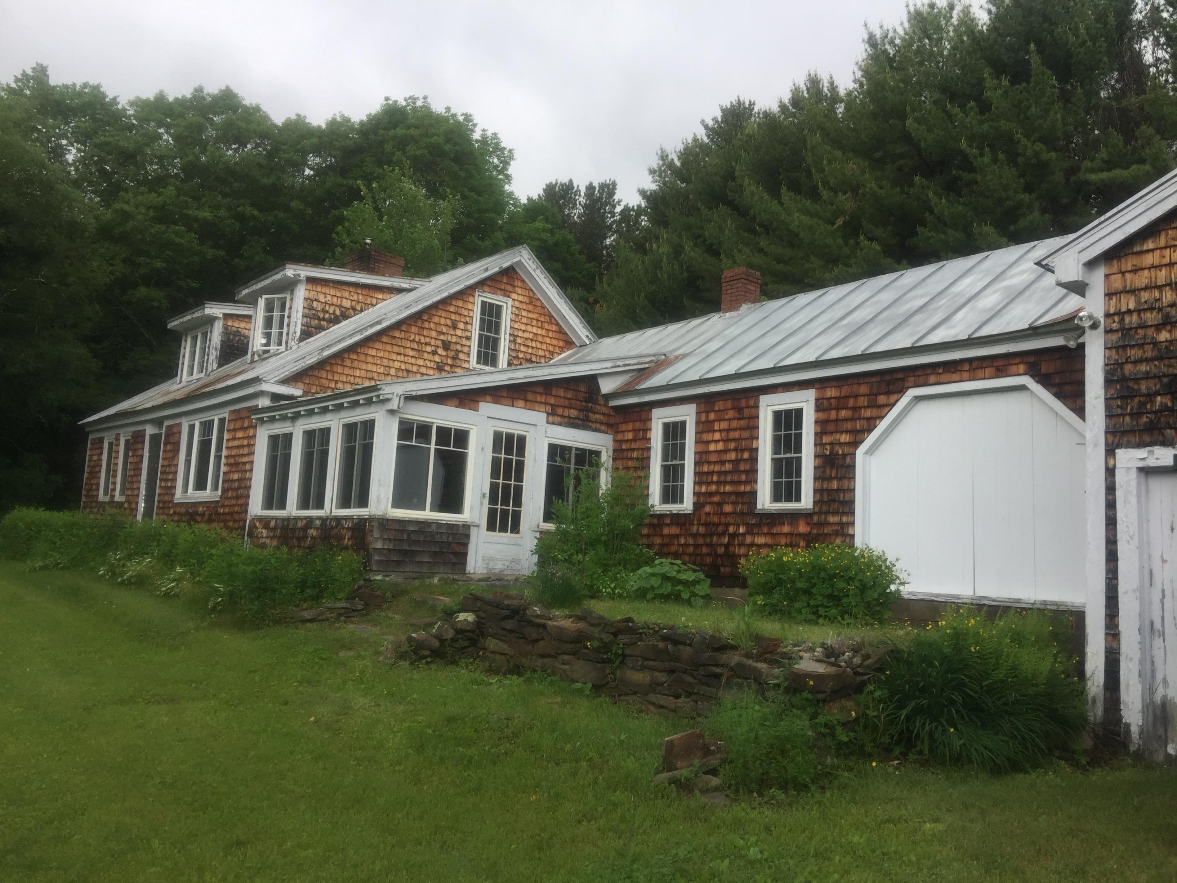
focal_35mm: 29
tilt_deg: +8.4
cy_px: 442
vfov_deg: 48.2
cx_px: 588
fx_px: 986
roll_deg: -5.5
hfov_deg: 61.7
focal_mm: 4.15
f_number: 2.2
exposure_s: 1/527
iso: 32
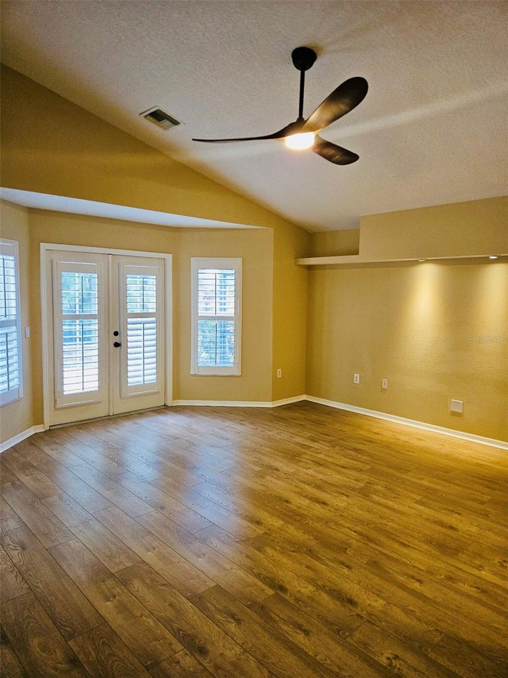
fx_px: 450
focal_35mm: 23
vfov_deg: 73.9
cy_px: 339
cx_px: 254
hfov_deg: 58.9
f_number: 1.8
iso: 213
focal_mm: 5.4
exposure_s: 1/60.2
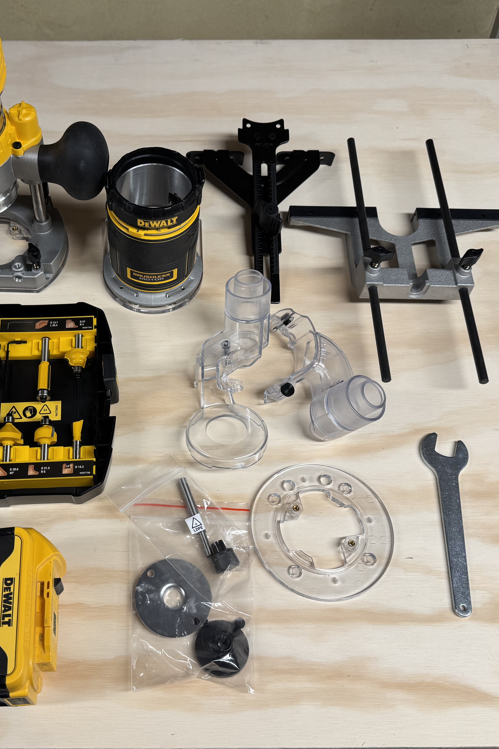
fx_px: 707
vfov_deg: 55.8
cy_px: 377
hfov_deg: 38.2
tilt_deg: -59.4
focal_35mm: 34
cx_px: 149
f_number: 1.78
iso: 64
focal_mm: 6.76
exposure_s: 1/100
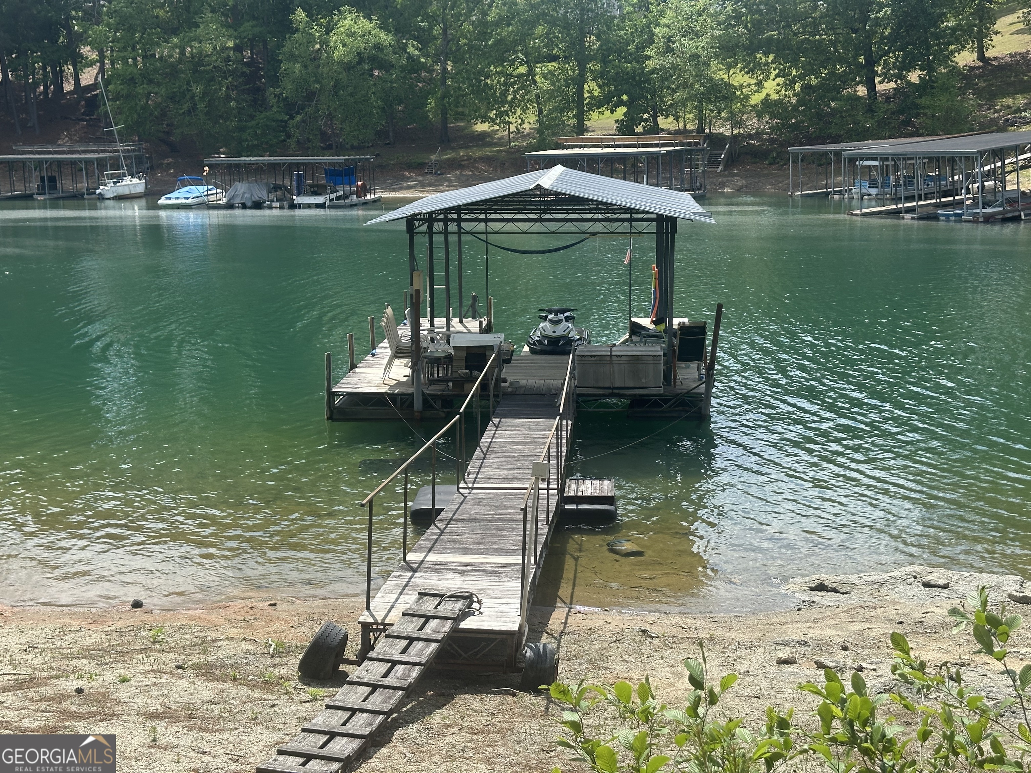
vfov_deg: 30.3
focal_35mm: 48
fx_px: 1430
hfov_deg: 39.7
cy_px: 386
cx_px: 516
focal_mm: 6.86
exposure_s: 1/2532
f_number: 1.78
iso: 64
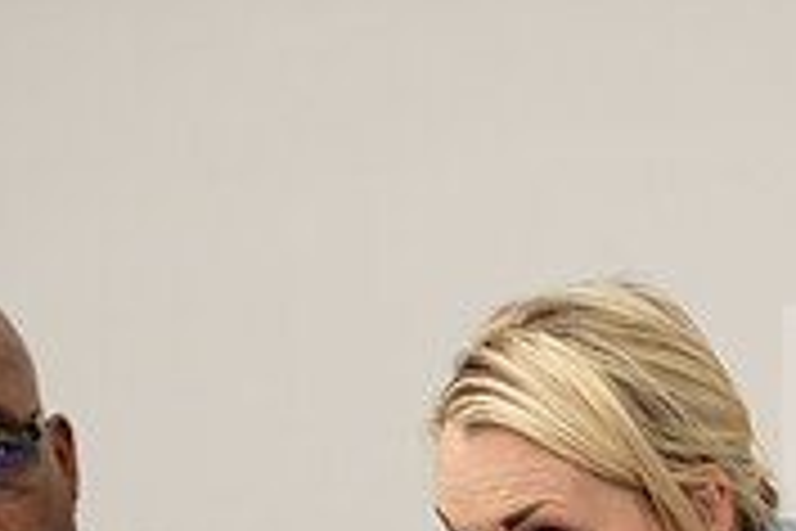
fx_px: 10480
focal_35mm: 474
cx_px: 648
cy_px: 848
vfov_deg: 2.9
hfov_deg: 4.3
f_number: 2.8
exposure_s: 1/200
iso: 1250
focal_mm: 145
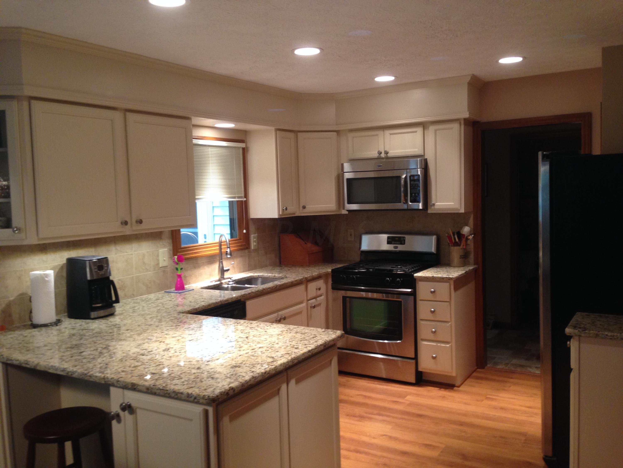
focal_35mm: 33
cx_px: 312
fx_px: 594
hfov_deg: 55.4
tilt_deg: -4.4
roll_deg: +2.4
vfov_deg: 42.9
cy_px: 234
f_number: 2.4
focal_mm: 4.12
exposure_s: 1/20
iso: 125
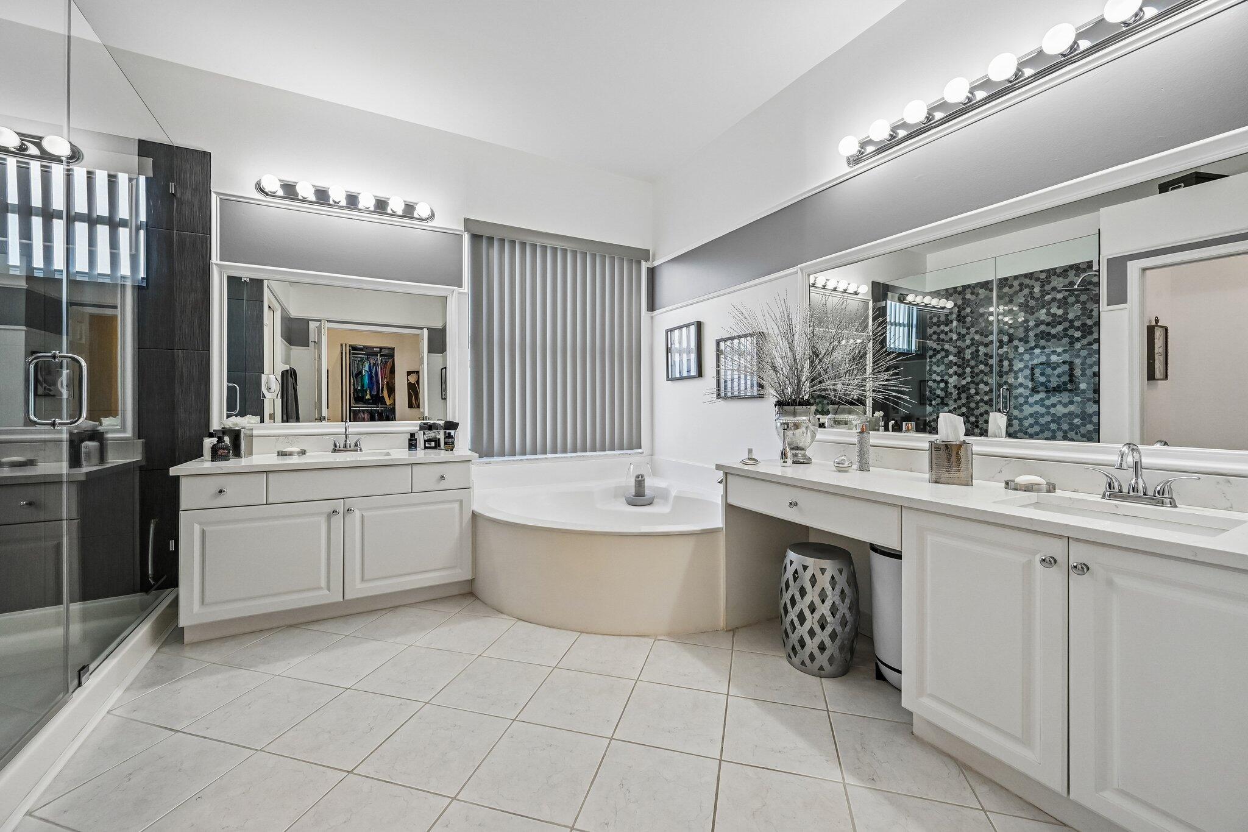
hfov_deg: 104.3
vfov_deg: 81.2
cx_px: 624
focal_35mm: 14
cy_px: 416
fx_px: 485
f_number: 8
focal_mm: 14
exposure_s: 1/250
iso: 2500
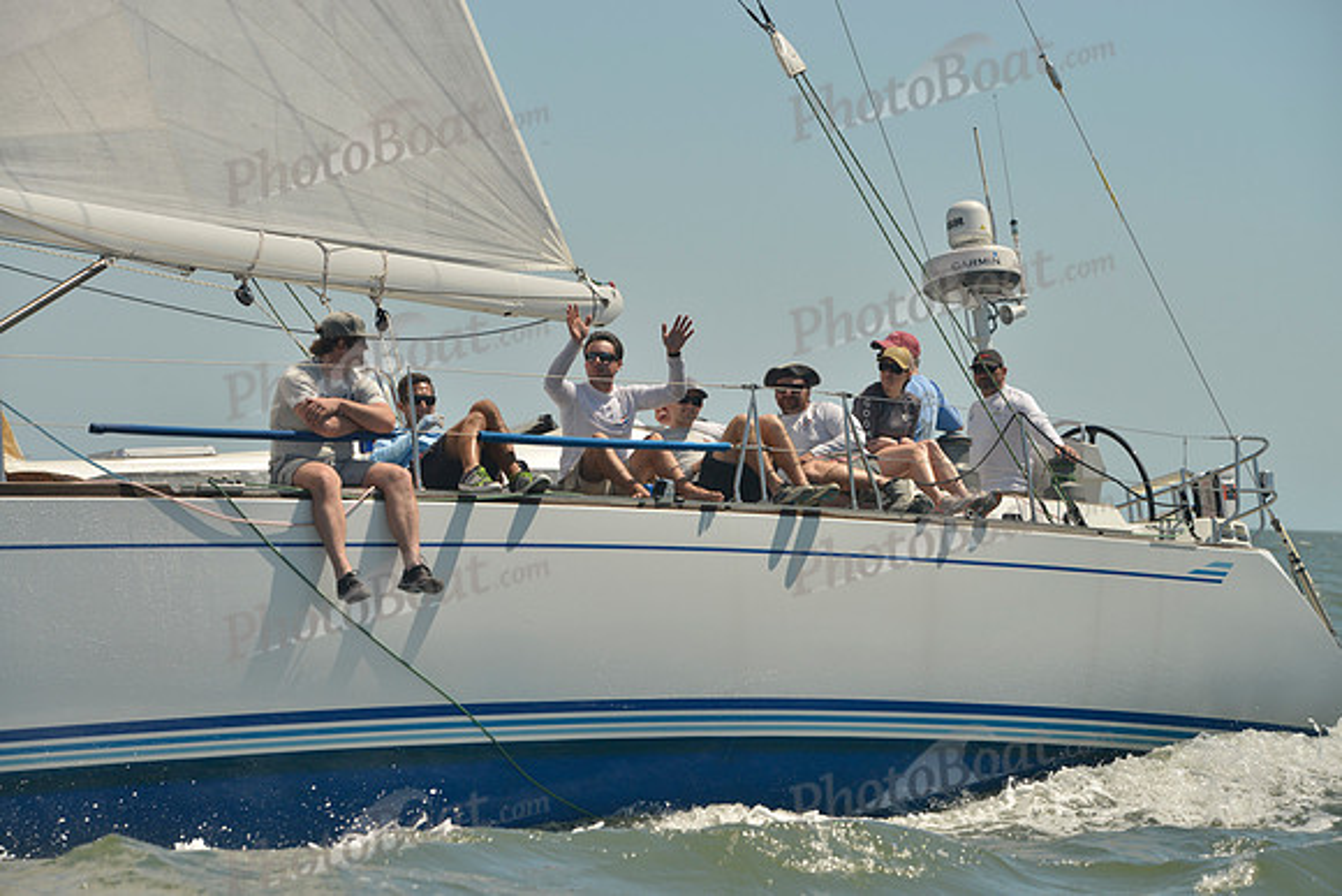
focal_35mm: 120
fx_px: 4474
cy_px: 448
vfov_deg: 11.4
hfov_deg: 17.1
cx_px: 671
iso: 280
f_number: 8
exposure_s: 1/1000
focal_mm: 120
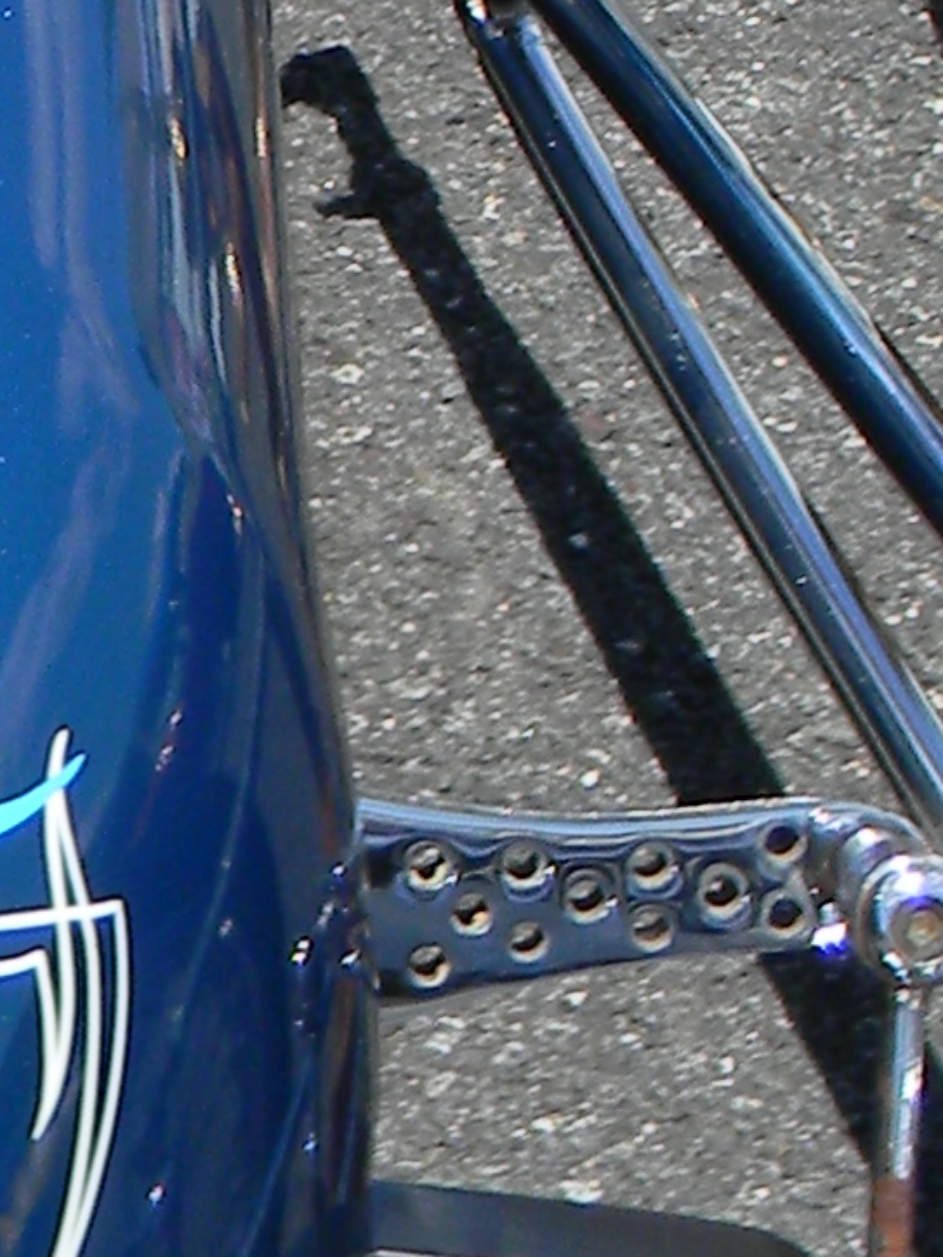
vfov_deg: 9.5
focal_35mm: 199
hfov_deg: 7.4
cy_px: -866
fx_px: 7228
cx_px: -228
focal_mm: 6.4
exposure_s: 1/203
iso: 80
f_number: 7.4
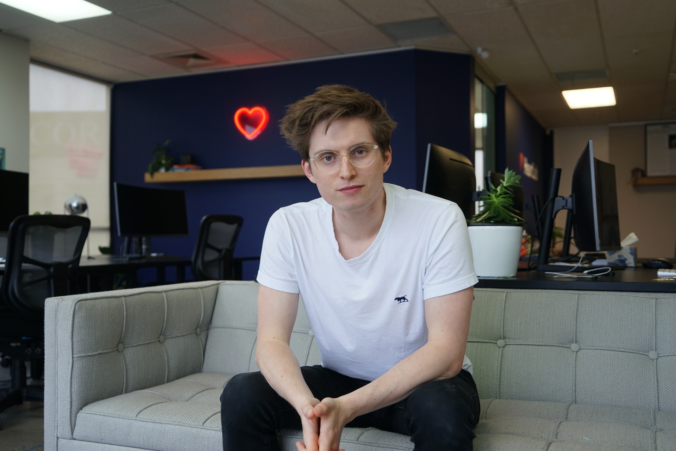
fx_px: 676
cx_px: 338
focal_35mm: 36
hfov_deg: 53.1
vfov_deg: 36.9
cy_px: 226
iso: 800
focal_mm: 36
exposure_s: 1/160
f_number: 4
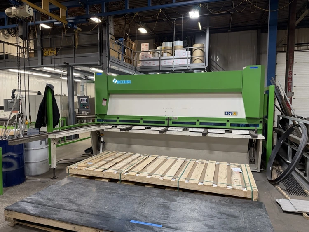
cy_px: 116
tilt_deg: -4.2
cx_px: 154
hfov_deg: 71.6
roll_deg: -0.4
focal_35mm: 24
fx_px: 214
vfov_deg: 56.8
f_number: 1.78
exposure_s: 1/120
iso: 200
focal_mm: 6.76
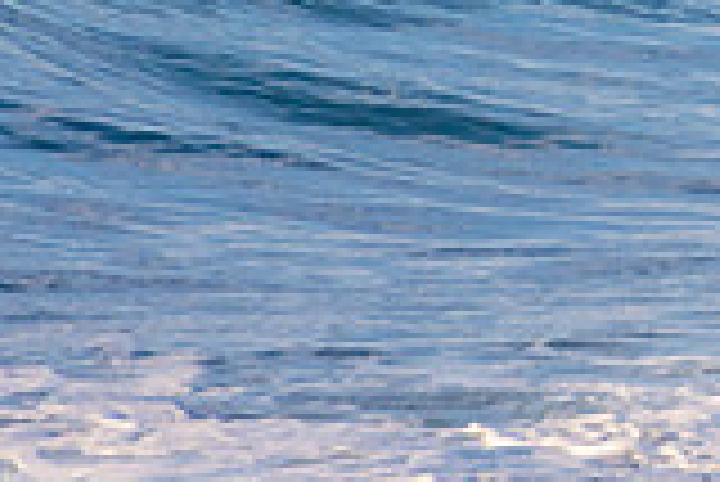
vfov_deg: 0.6
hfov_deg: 0.9
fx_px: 45140
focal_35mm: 2255
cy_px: -291
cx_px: 1192
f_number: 5.6
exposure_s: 1/1250
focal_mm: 400
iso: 360
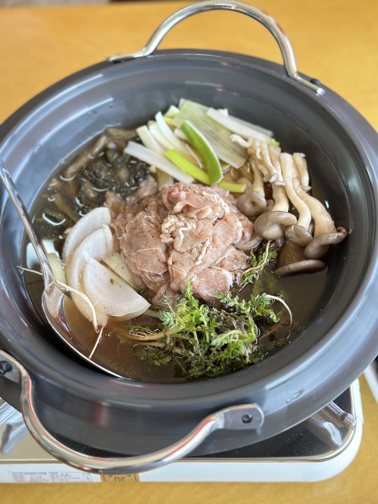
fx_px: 699
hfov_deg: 30.3
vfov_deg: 39.7
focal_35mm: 48
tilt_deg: -60.1
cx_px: 189
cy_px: 252
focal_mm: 6.86
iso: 80
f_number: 1.78
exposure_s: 1/193
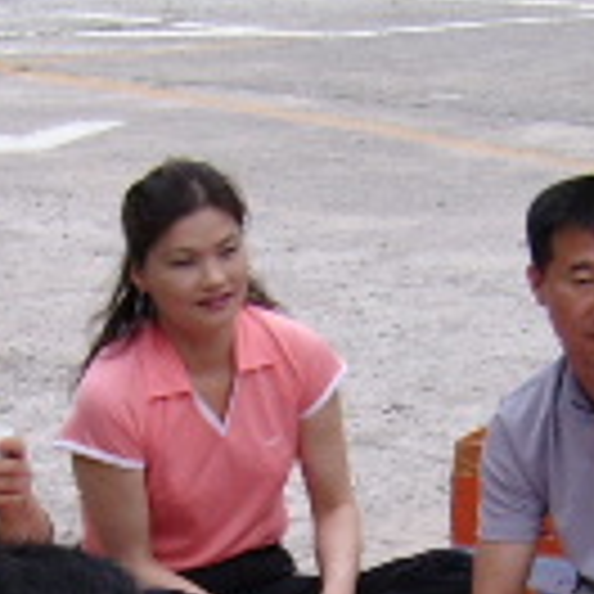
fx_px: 2912
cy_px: 760
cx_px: 292
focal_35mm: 150
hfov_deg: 11.6
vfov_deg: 11.4
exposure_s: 1/104
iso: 100
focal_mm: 5.95
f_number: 2.8
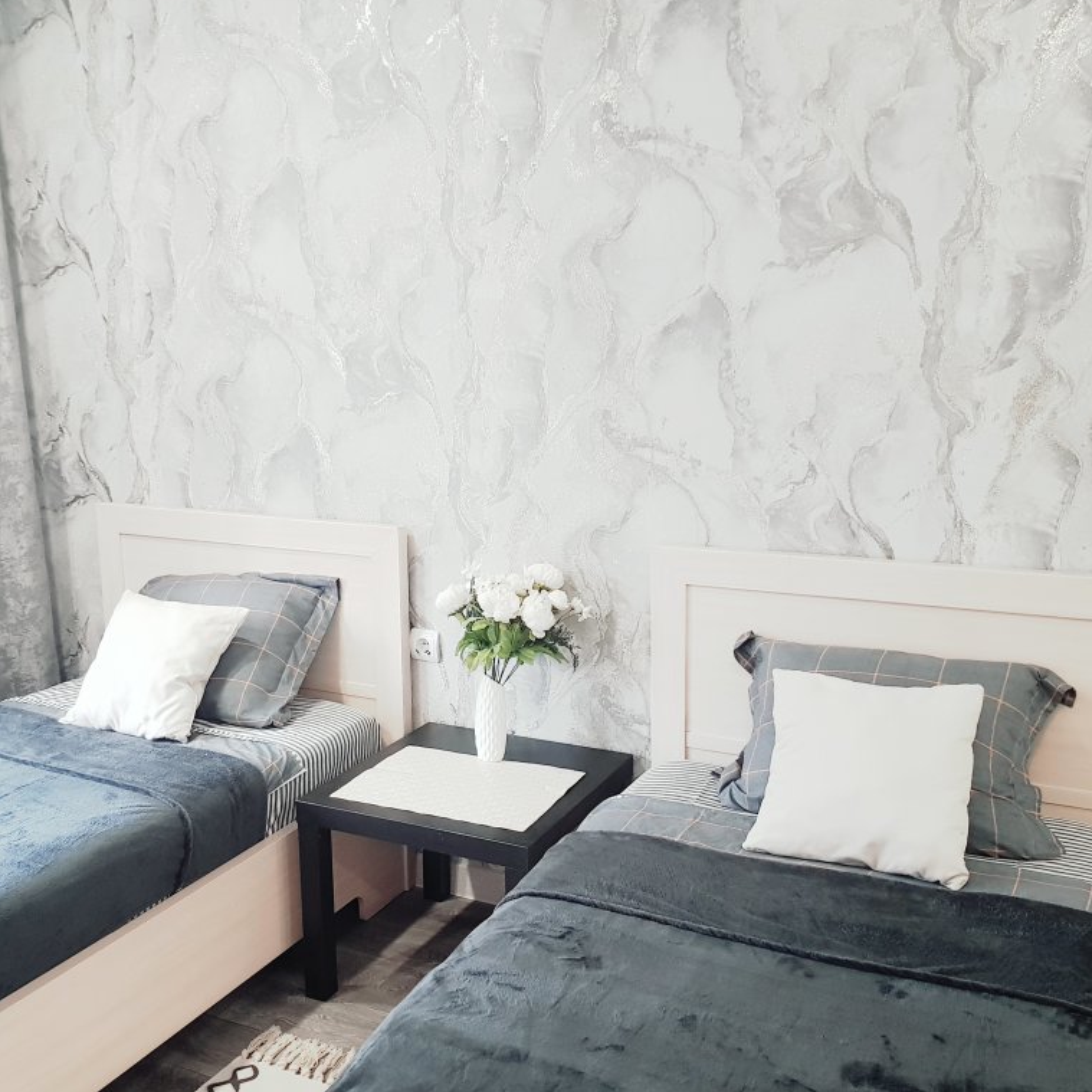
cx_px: 528
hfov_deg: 52.5
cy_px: 542
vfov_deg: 52.5
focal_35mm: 31
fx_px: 1106
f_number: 1.7
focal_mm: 4.2
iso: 200
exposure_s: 1/50
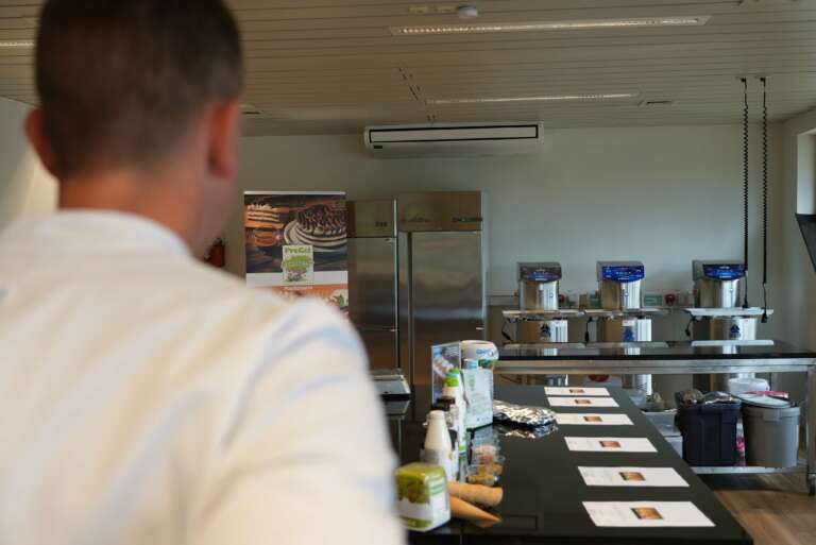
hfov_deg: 50.7
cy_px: 272
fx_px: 862
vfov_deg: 35.1
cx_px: 408
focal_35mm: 38
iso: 320
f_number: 4
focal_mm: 38
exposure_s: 1/160
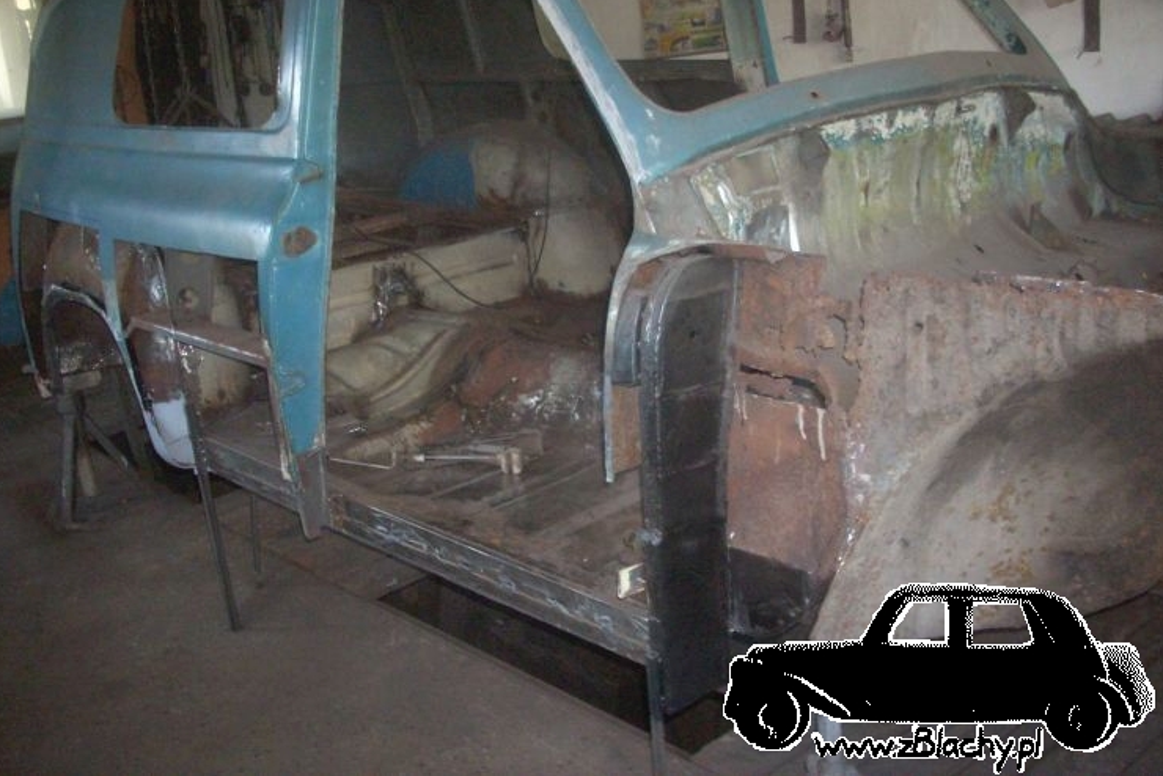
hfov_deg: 49.5
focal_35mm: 39
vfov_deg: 34.2
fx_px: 1260
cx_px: 580
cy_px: 335
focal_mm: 6.2
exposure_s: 1/60
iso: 400
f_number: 2.8
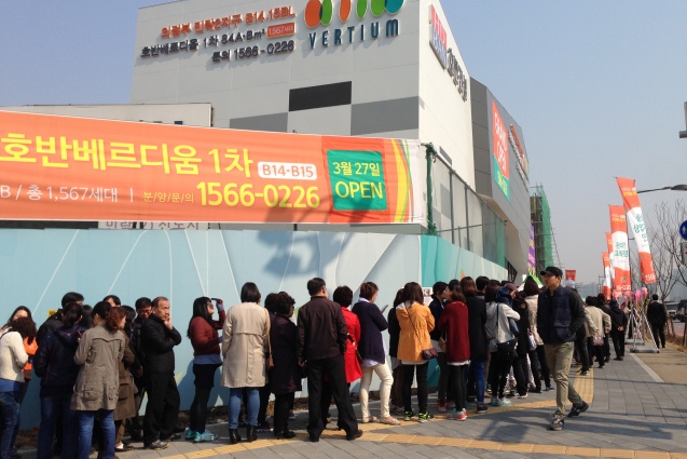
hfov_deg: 54.4
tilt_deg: +8.1
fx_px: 668
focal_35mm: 35
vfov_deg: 37.9
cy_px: 227
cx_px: 342
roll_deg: -1.9
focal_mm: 4.12
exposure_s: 1/2008
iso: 50
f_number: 2.4
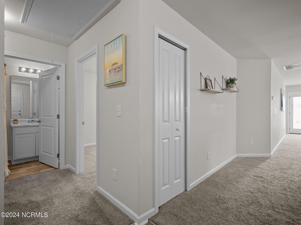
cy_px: 112
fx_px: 139
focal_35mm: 16
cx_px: 150
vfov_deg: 78.1
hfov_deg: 94.5
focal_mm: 8
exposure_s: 1/3
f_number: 4
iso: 200
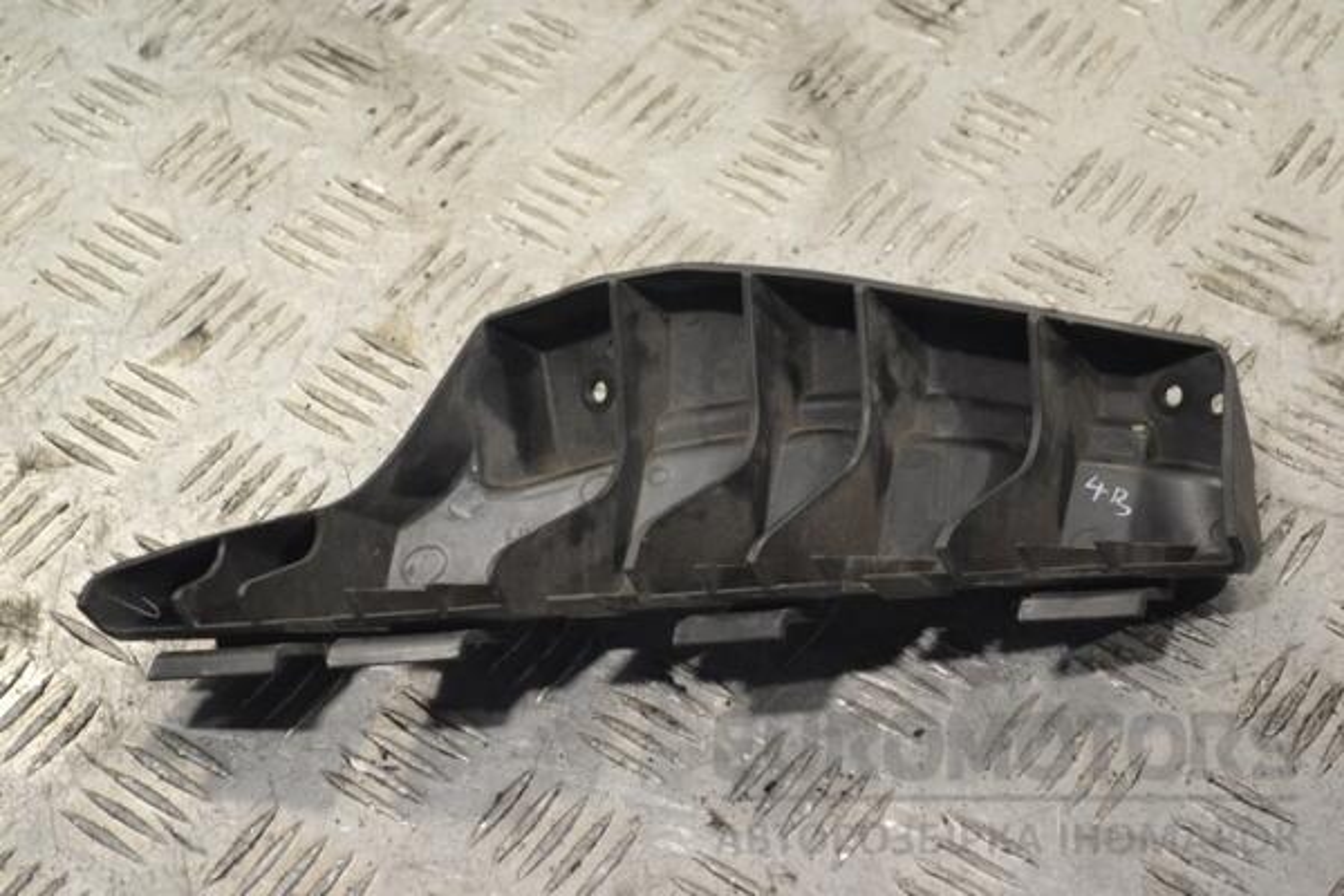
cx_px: 672
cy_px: 448
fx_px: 3080
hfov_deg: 24.6
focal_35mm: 82
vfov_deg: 16.6
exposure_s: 1/320
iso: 3200
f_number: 5.6
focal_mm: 55
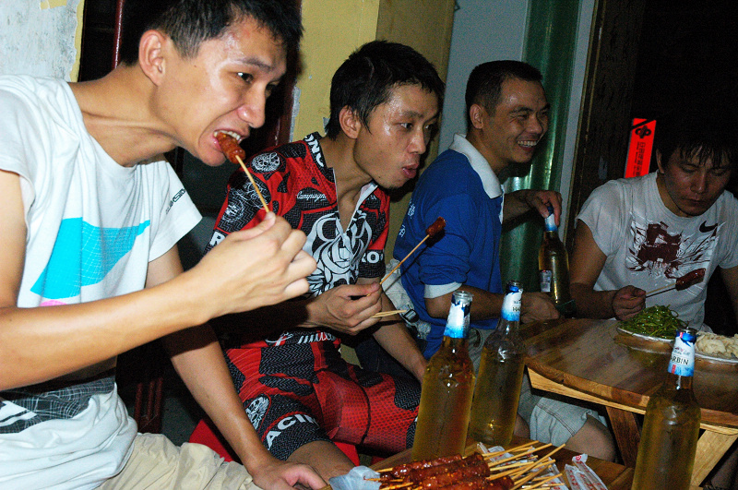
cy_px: 245
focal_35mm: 46
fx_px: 952
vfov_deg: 28.9
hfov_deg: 42.4
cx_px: 369
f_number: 7.1
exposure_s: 1/250
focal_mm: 31
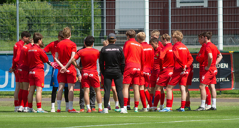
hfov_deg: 3.6
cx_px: 108
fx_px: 3800
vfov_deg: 1.9
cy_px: 72
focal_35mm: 607
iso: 125
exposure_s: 1/1250
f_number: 4
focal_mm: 420
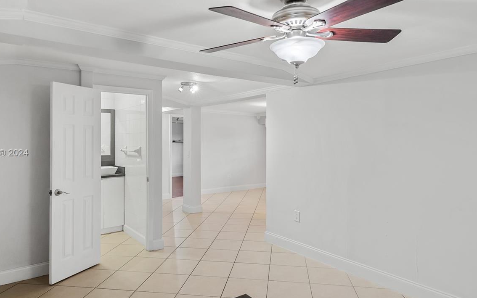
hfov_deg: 77.1
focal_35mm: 23
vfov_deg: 53.0
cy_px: 154
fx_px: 299
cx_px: 230
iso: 640
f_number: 7.1
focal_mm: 16
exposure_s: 1/60
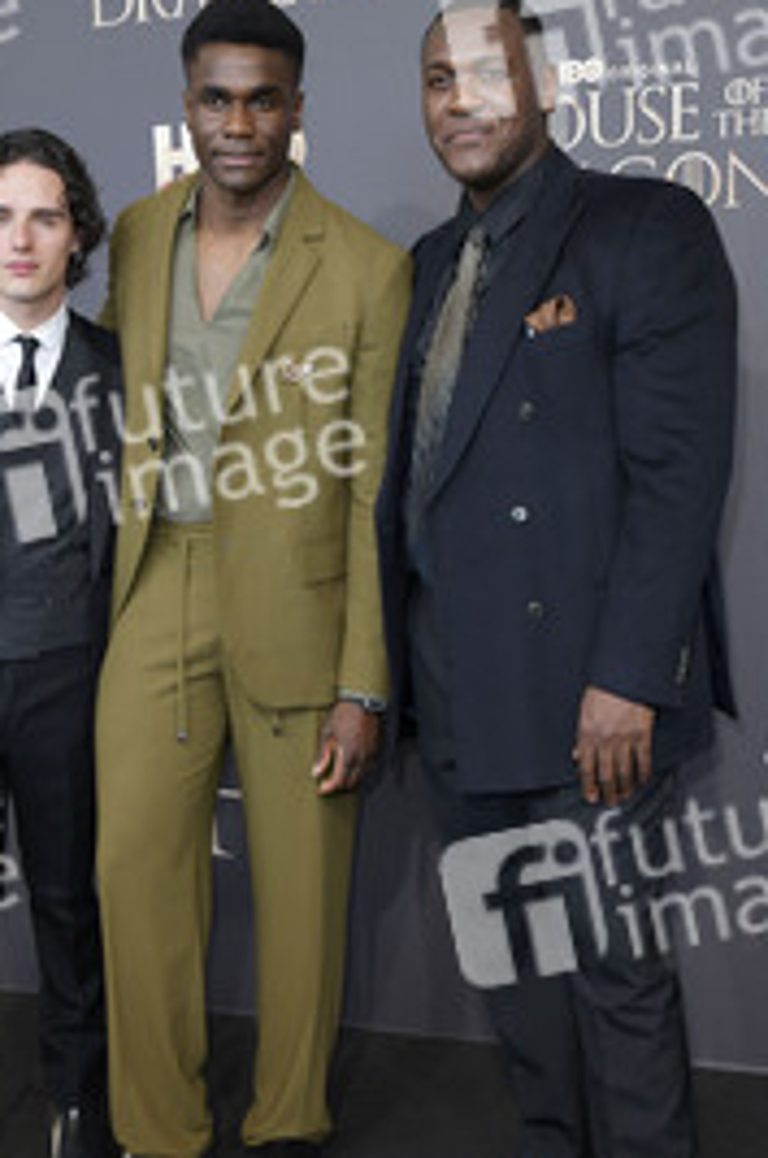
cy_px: 668
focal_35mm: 48
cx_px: 269
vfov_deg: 41.1
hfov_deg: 27.8
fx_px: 1542
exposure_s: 1/200
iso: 400
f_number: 6.3
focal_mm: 32
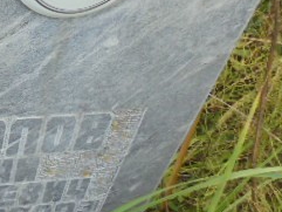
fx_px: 562
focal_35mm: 69
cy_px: 64
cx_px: -66
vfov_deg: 21.2
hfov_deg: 25.1
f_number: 3.5
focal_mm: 4.6
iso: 100
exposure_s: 1/100
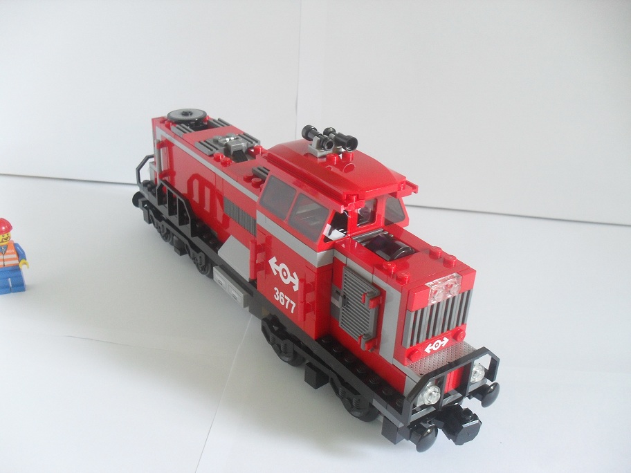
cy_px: 236
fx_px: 638
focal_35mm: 35
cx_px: 316
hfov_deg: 52.6
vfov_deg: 40.7
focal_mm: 6.3
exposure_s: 1/6
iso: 200
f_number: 3.2
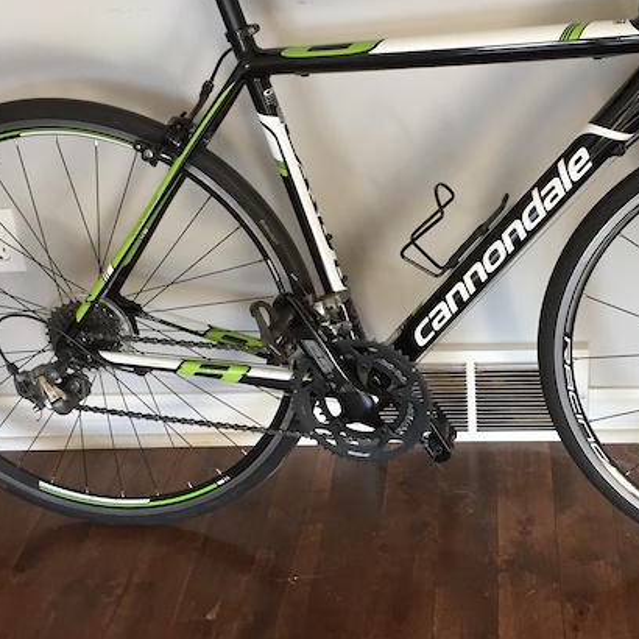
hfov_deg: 33.5
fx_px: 1044
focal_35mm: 50
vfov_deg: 33.8
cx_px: 463
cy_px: 237
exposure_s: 1/30
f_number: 2.2
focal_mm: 4.15
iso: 64
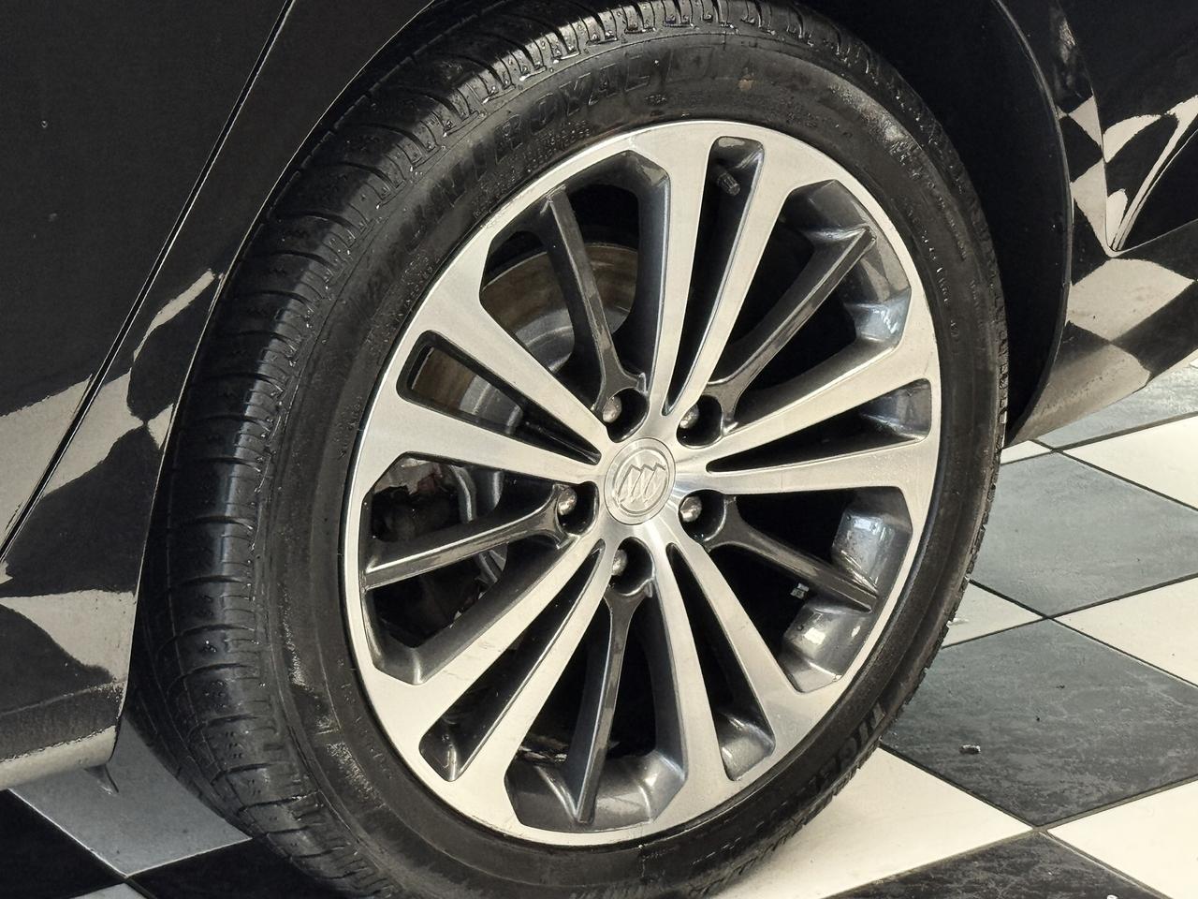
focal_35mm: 102
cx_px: 599
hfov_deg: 19.3
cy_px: 450
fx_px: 3530
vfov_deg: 14.5
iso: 320
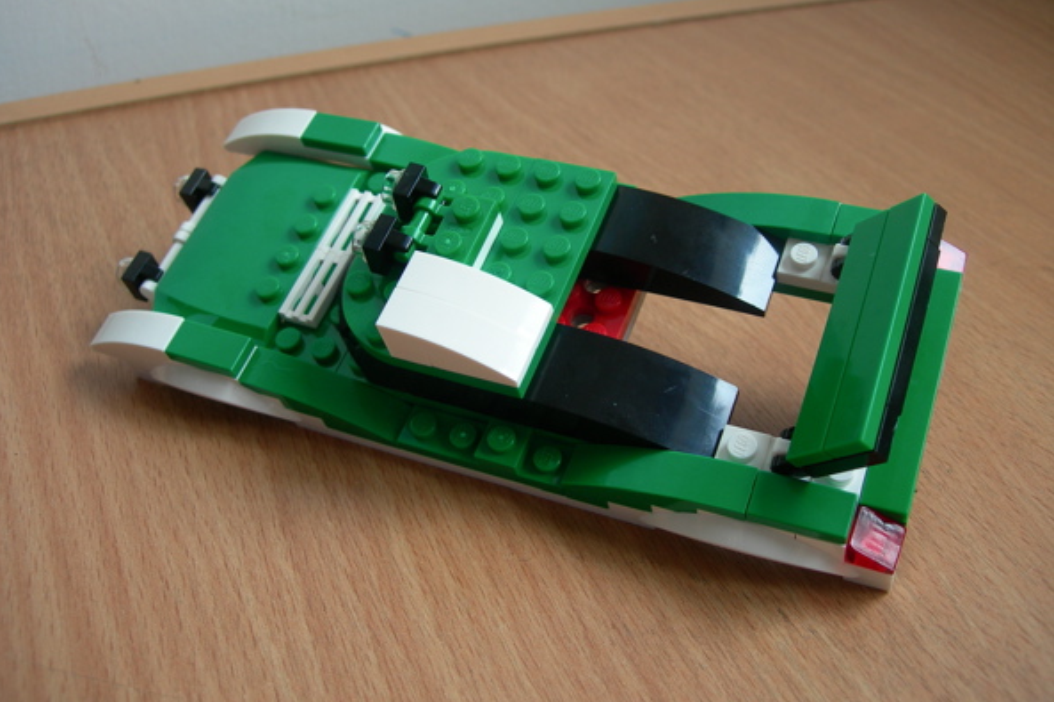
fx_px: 1171
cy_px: 339
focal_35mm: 40
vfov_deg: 33.4
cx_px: 524
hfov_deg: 48.5
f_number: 2.8
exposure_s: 1/19.1
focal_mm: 7.8
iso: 50
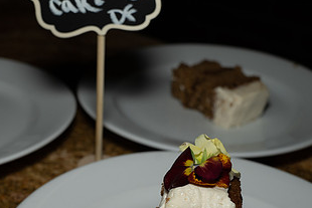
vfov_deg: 19.1
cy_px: 143
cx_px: 119
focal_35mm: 71
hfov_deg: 28.3
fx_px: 616
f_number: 5.6
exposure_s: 1/125
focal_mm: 38
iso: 640
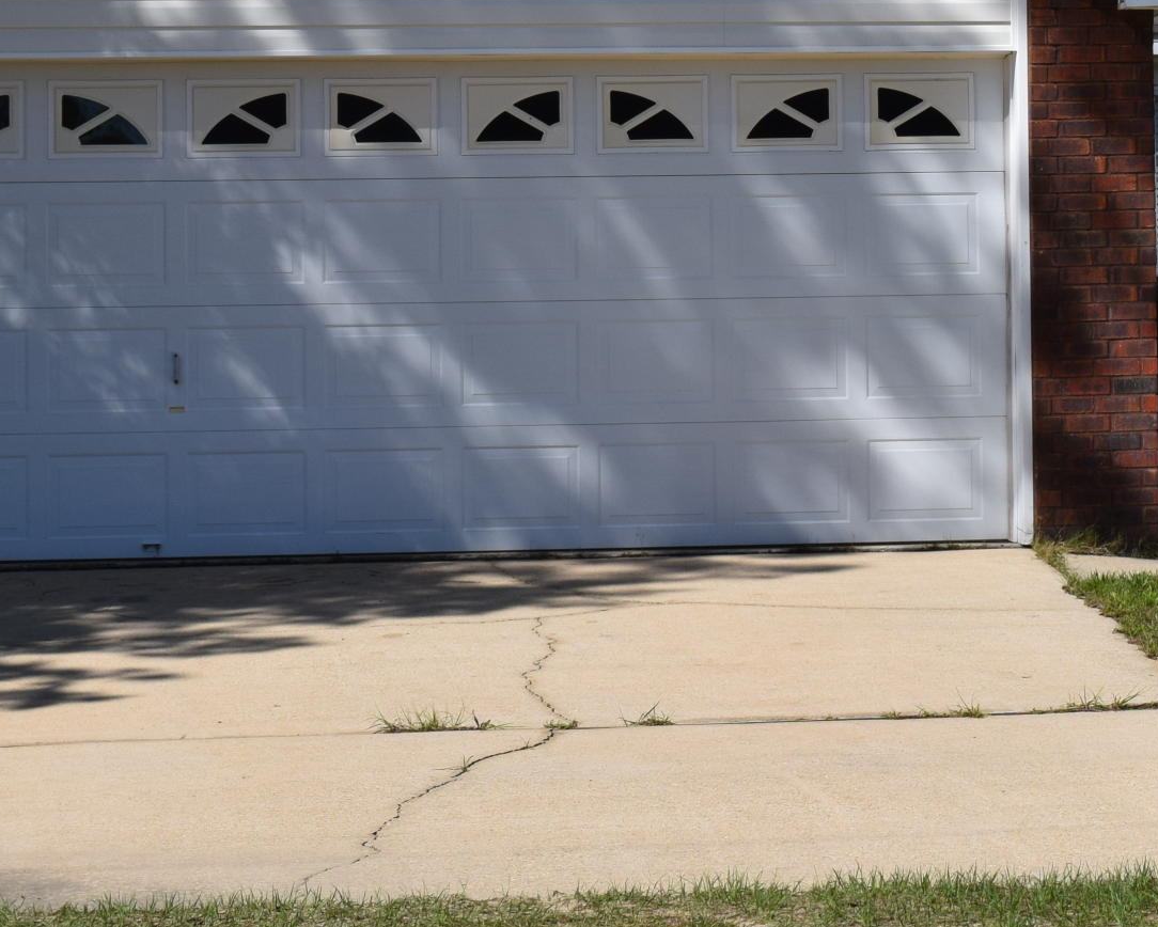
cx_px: 919
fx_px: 4673
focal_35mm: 136
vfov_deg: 11.2
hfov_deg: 14.1
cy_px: -32
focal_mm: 35
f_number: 11
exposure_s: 1/500
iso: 200
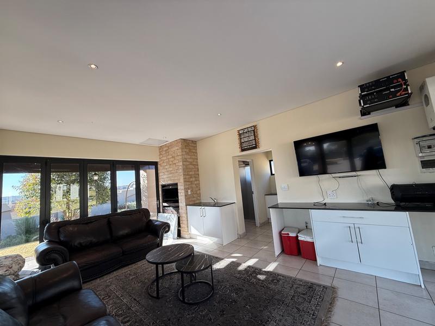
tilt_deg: +8.2
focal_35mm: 14
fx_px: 176
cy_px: 163
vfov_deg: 85.7
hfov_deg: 102.1
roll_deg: +5.2
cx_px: 218
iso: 64
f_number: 2.2
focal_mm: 2.22
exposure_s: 1/174
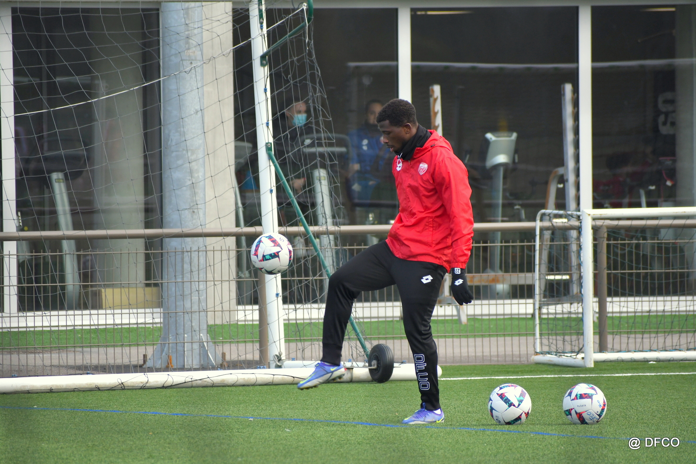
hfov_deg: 5.5
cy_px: 232
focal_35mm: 375
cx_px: 348
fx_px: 7250
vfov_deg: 3.7
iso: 500
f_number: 6
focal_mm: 250
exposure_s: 1/1000
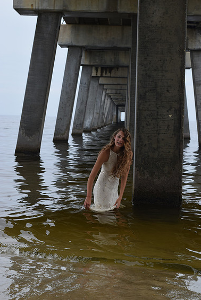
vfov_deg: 24.0
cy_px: 147
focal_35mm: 85
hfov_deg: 16.2
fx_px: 707
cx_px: 102
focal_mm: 55
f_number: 8
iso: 200
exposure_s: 1/250
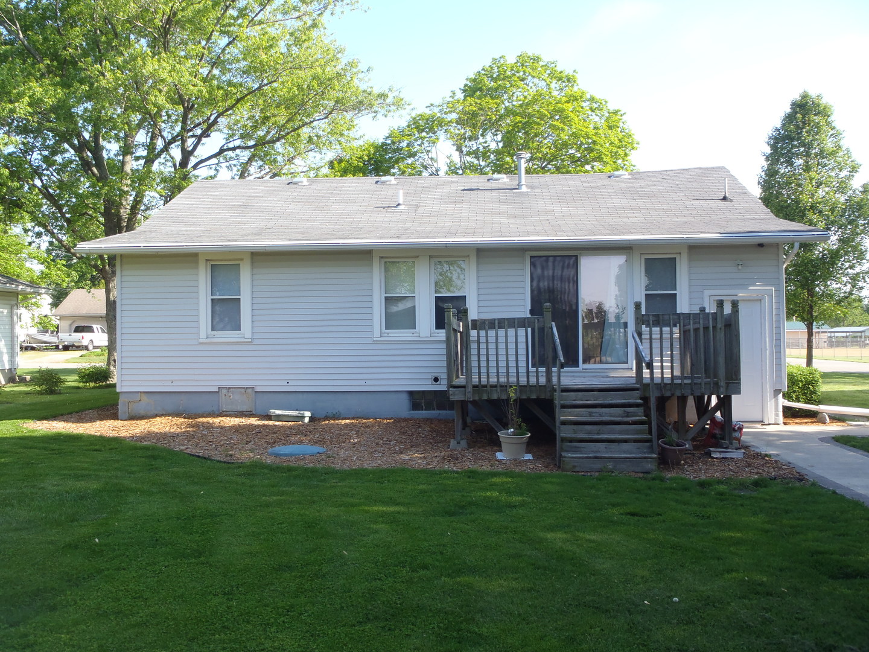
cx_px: 434
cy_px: 326
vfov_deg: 39.7
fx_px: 904
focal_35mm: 36
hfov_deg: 51.4
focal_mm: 6.45
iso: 80
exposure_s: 1/125
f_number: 4.5
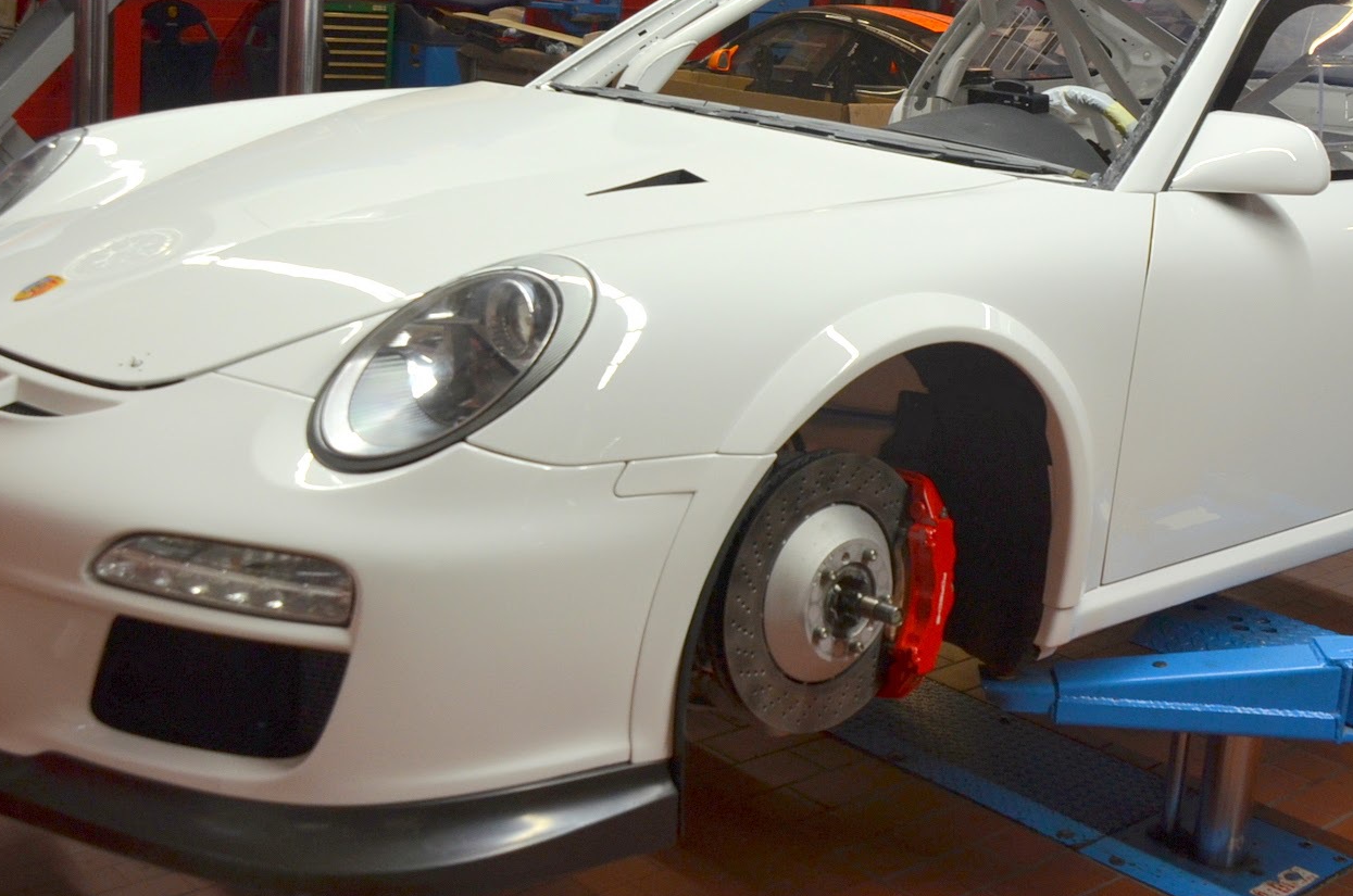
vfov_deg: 25.8
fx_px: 1944
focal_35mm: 52
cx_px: 739
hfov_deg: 38.3
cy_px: 305
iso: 450
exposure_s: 1/60
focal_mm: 21
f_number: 4
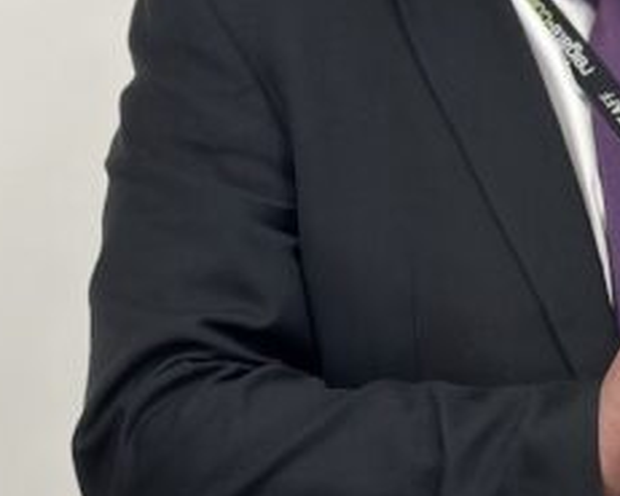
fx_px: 2974
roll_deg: +0.0
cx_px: 990
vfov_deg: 9.5
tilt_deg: -4.3
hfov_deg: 11.3
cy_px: 113
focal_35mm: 162
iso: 125
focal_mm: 6.86
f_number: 1.78
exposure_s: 1/107
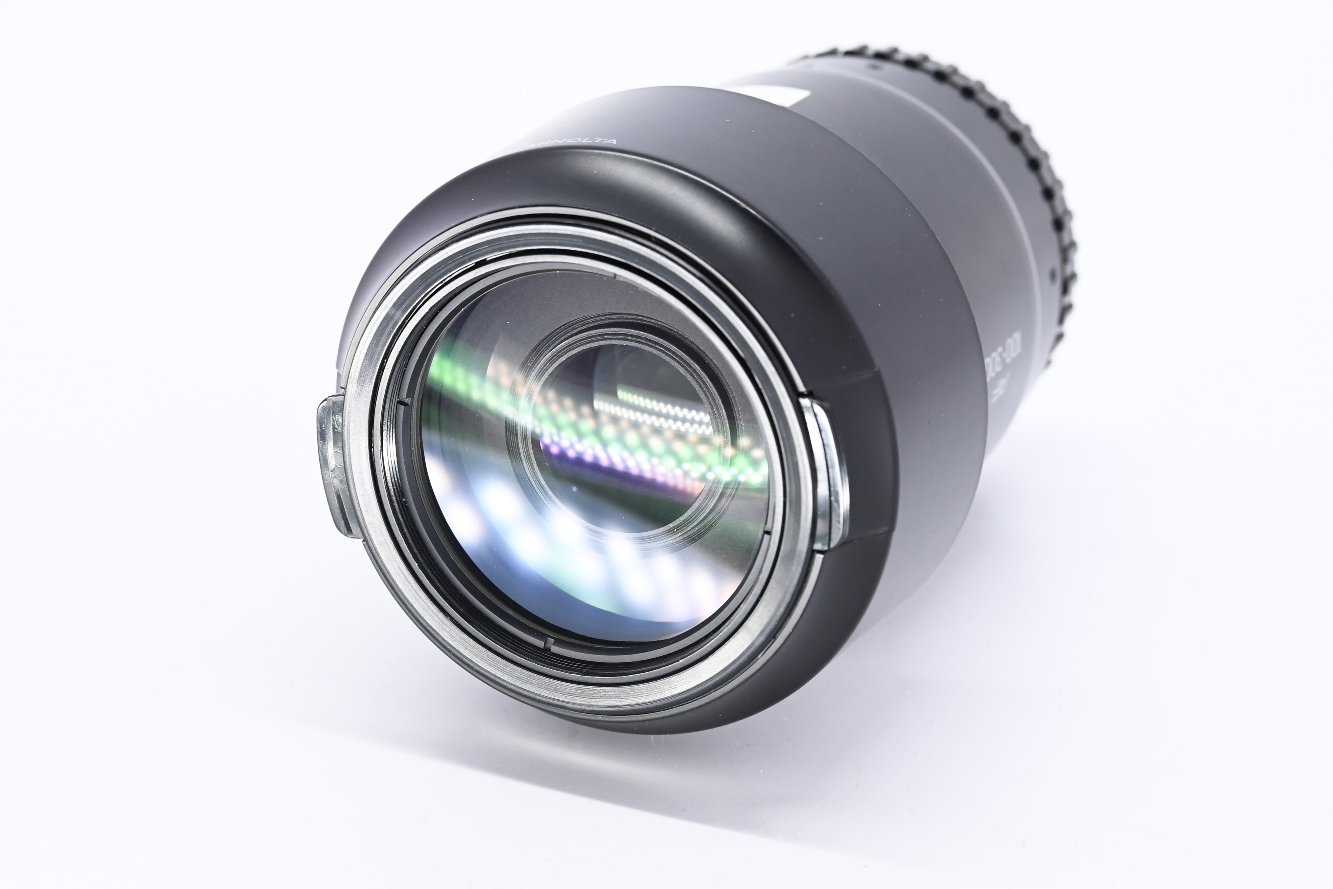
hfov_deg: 20.4
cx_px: 666
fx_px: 3702
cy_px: 444
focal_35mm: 100
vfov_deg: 13.7
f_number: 9
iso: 500
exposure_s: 1/125
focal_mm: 67
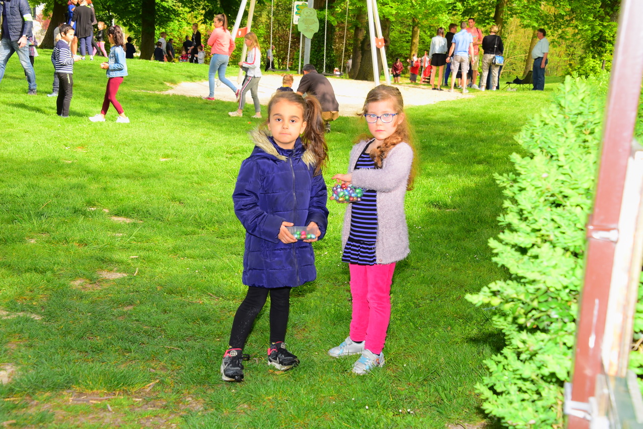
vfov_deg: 23.4
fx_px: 1036
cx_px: 322
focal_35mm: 58
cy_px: 214
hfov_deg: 34.5
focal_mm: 58
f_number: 8
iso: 500
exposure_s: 1/250
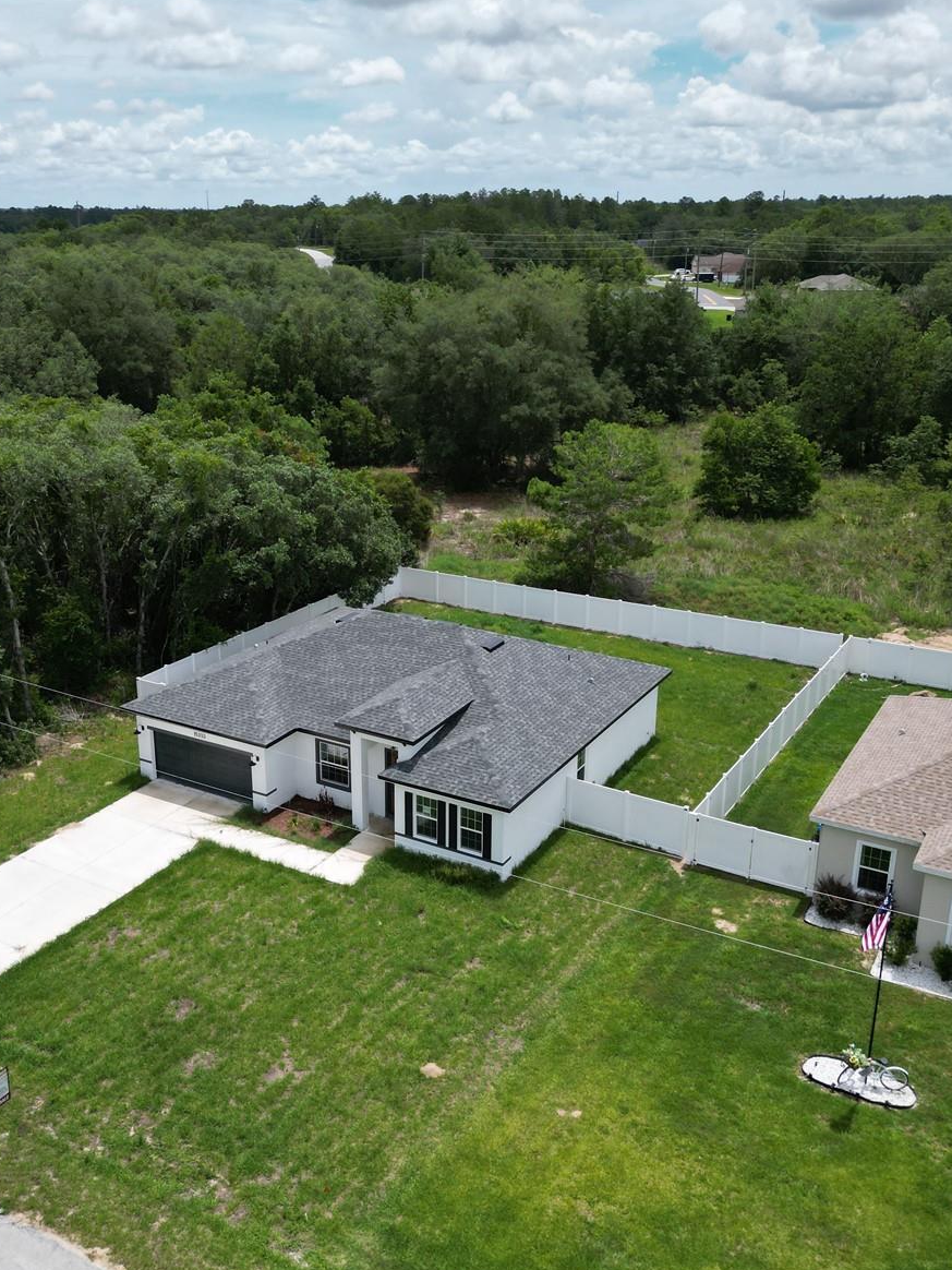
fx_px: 1210
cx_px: 385
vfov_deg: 55.3
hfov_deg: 42.8
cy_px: 647
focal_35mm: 33
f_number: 1.7
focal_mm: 6.72
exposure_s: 1/4000
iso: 120
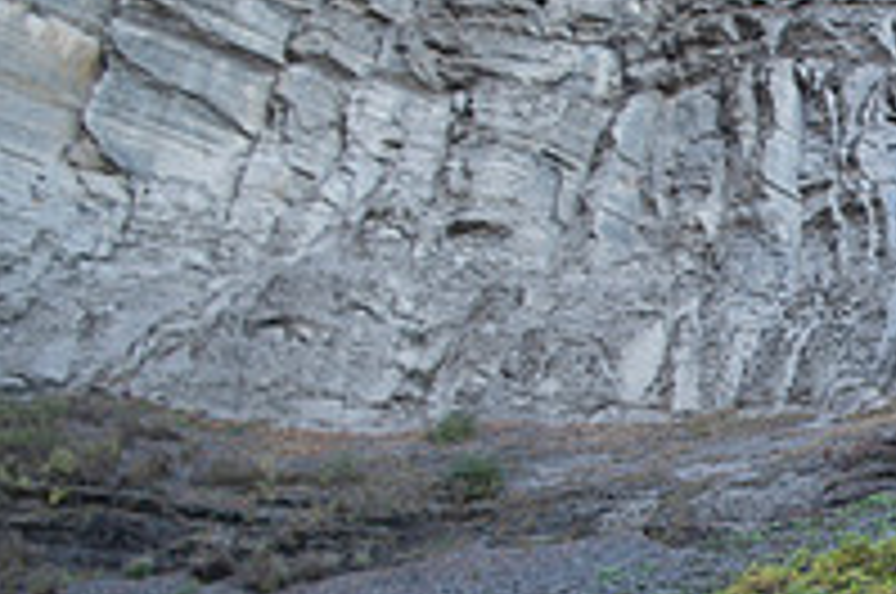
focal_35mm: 70
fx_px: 1739
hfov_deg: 23.7
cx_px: 1301
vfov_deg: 19.2
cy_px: 454
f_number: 5
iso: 50
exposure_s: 1/10
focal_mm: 24
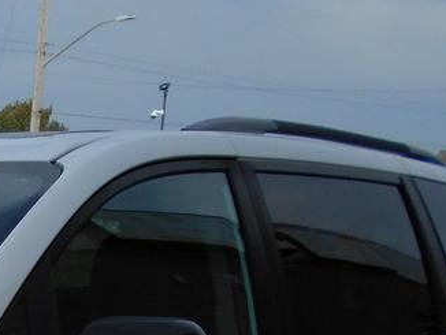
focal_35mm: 102
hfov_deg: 17.4
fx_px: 1315
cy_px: 600
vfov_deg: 13.1
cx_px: -215
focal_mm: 4.6
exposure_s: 1/1250
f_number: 3.2
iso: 80
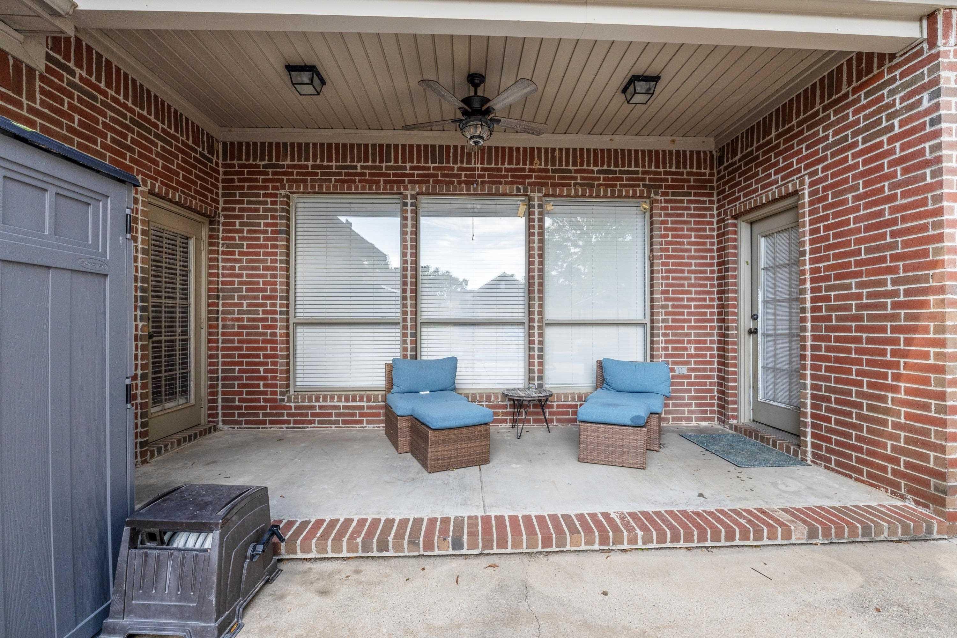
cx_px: 478
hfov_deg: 97.1
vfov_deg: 74.1
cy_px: 319
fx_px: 423
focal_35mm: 16
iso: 400
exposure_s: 1/100
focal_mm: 10.6
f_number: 8
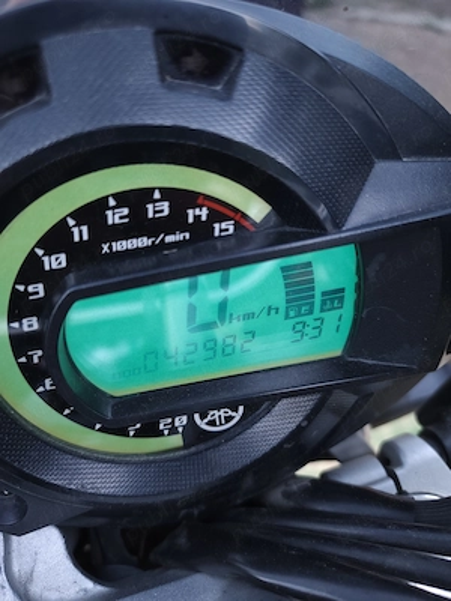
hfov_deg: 58.9
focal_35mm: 23
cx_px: 226
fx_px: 400
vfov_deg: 73.9
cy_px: 300
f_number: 1.7
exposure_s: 1/21.5
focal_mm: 6.04
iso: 3200
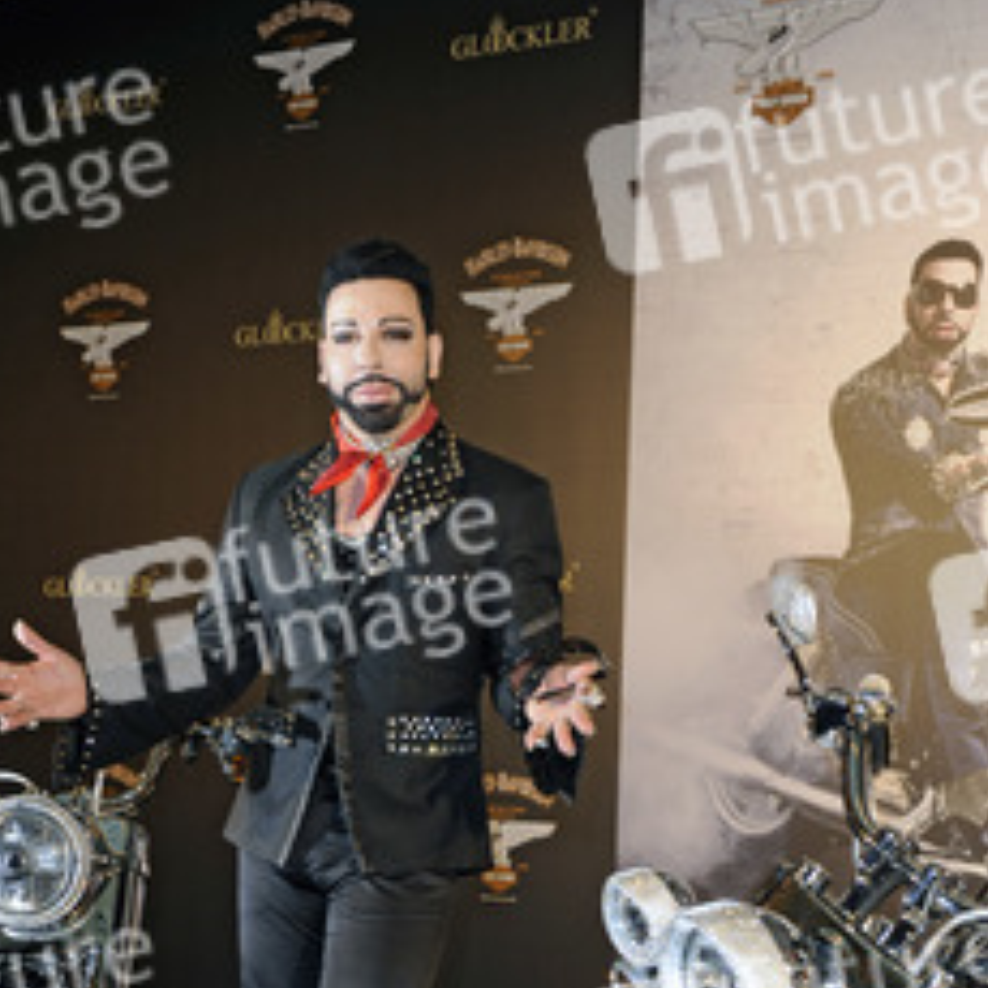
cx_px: 419
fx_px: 2390
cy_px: 816
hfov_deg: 23.3
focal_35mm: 74
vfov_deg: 23.0
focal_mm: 50
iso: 1000
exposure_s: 1/100
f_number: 5
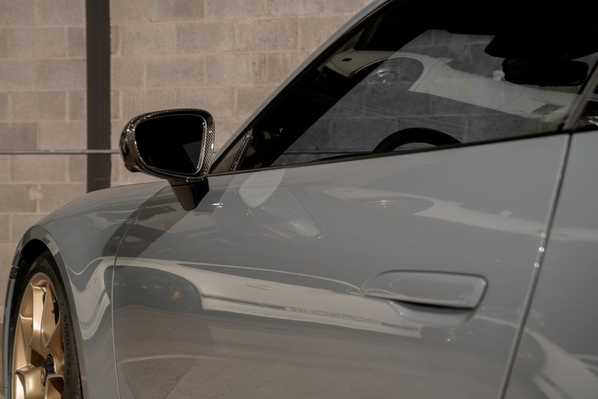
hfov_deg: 36.2
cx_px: 299
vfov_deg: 24.6
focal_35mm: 55
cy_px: 200
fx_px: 914
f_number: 5.6
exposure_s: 1/50
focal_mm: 55
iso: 400
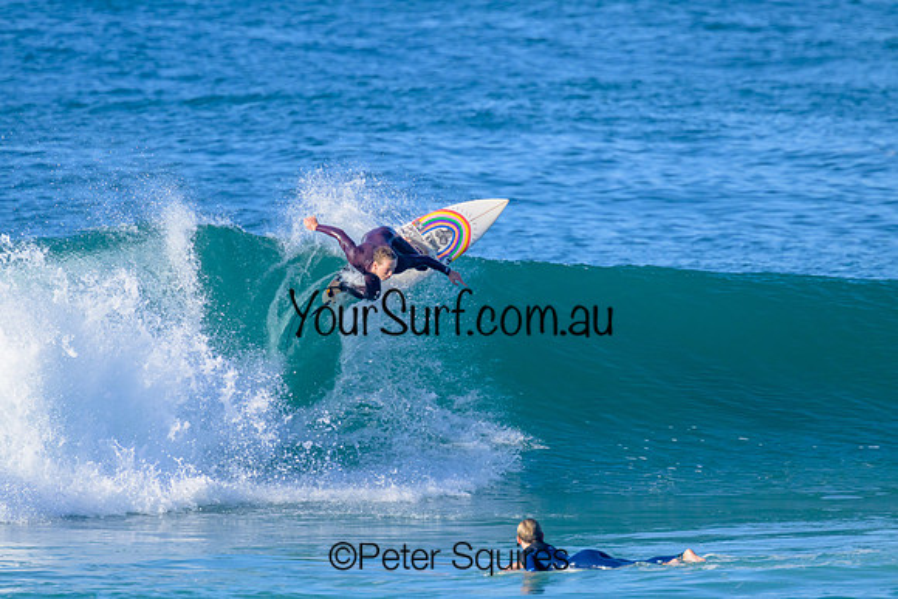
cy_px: 300
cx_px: 449
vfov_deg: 1.7
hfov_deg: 2.5
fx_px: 20560
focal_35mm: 824
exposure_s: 1/2000
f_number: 11
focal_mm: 800
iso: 2200
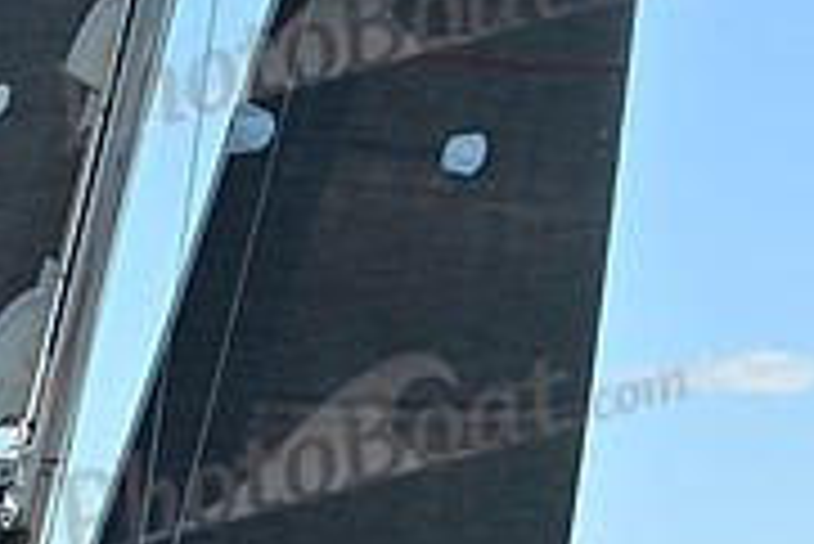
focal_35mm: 224
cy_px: 744
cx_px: -175
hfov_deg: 9.1
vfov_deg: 6.1
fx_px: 5069
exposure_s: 1/1600
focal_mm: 70
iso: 320
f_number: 5.6
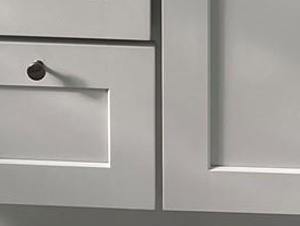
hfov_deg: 13.1
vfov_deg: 8.6
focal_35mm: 151
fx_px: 1310
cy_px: -381
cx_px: 169
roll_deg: +0.2
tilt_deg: -10.9
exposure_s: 1/696
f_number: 1.6
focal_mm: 5.1
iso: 50
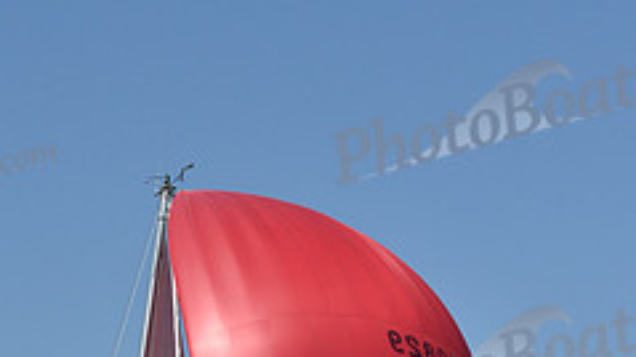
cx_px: 196
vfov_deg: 5.5
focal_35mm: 219
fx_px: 3690
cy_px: 538
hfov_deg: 9.8
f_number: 8
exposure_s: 1/1250
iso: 250
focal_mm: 86
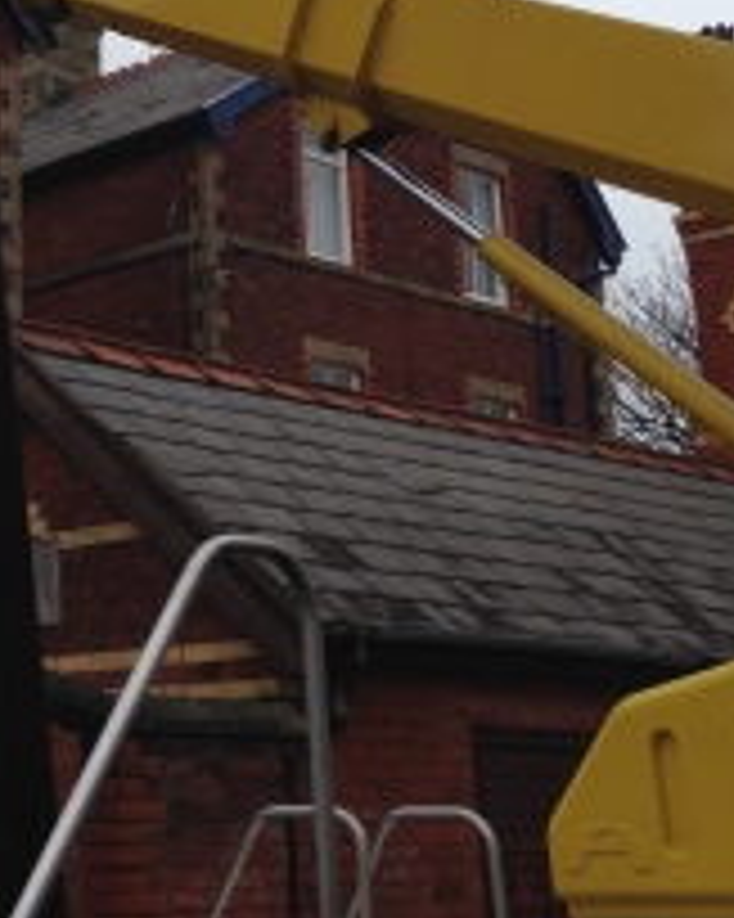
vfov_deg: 23.4
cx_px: 23
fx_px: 2201
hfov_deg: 18.5
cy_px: 274
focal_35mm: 81
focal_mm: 4.12
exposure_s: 1/723
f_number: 2.4
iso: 50
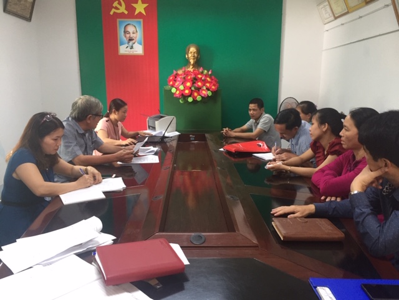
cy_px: 150
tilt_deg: -10.5
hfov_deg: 61.7
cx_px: 200
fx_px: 334
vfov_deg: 48.2
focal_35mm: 29
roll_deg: -1.6
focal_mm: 4.15
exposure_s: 1/33
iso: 160
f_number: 2.2
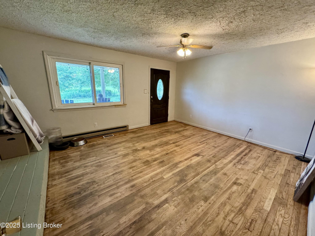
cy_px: 118
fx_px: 127
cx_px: 158
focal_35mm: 14
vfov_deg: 85.7
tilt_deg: -15.6
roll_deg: -1.3
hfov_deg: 102.1
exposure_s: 1/60
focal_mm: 2.22
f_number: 2.2
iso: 250
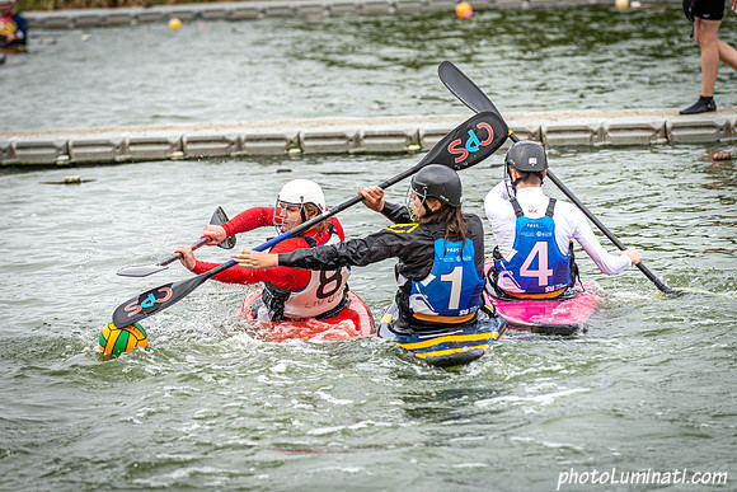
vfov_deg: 5.5
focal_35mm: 252
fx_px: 5161
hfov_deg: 8.2
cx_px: 322
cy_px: 246
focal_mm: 200
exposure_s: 1/3200
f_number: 4
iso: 2500
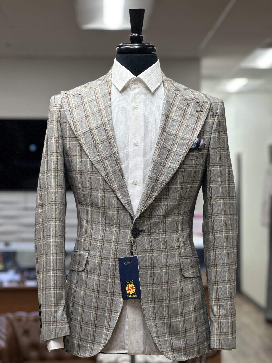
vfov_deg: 25.3
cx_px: 136
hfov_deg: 19.1
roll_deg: -0.9
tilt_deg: +1.1
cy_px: 182
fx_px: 807
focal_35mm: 77
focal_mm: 9
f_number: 2.8
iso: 80
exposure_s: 1/120
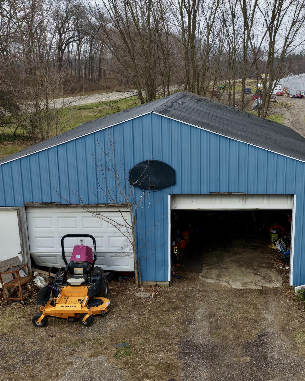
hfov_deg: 37.0
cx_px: 203
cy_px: 191
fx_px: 451
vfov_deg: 45.8
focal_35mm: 40
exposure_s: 1/1000
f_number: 2.8
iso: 160
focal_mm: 14.45
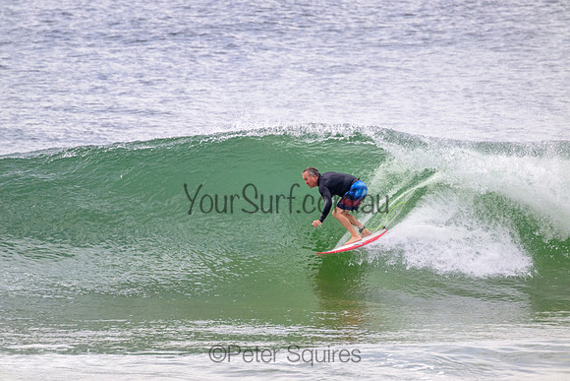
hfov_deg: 2.6
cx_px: 285
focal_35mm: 800
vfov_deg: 1.7
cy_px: 190
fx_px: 12669
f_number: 11
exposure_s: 1/2000
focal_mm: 800
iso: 2200
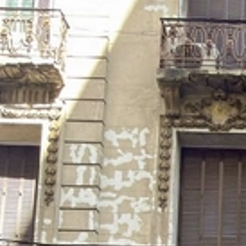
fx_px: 579
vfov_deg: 18.9
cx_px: 298
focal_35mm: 72
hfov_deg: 22.1
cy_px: 435
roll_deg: -0.8
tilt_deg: +8.4
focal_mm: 2.22
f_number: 2.2
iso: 64
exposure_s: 1/92
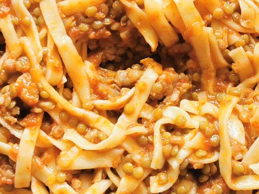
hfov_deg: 23.8
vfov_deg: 18.0
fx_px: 613
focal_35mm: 82
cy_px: 92
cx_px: 165
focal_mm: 5.56
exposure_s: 1/100
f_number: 1.6
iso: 80
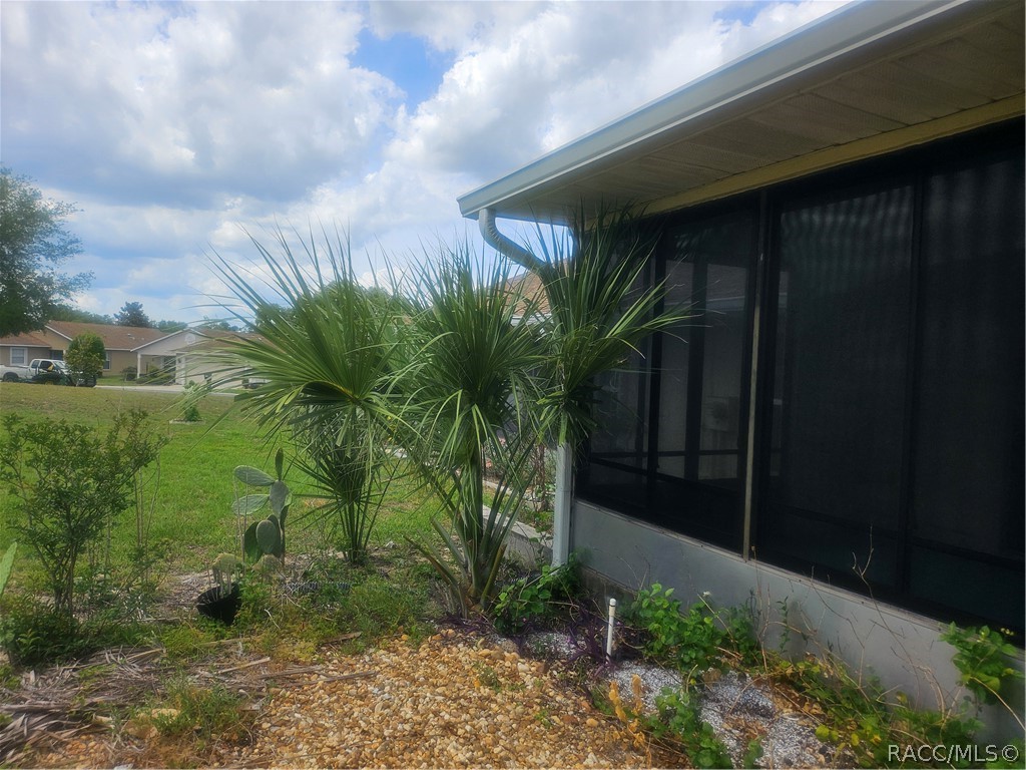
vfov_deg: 56.8
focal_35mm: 24
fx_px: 711
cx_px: 513
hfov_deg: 71.6
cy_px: 385
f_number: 1.8
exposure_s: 1/3042
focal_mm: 5
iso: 50
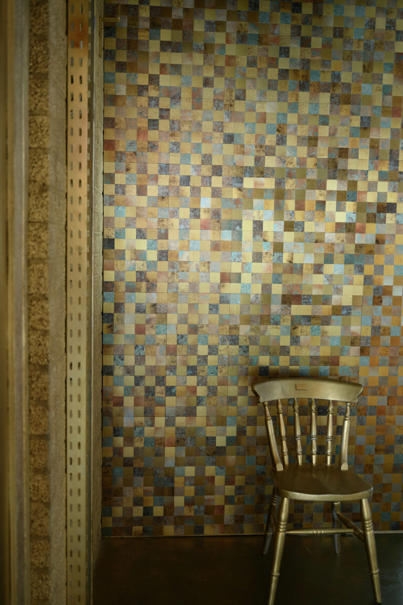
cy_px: 302
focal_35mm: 37
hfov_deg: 35.9
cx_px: 202
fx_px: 621
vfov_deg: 51.9
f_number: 2.8
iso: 250
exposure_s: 1/5
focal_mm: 37
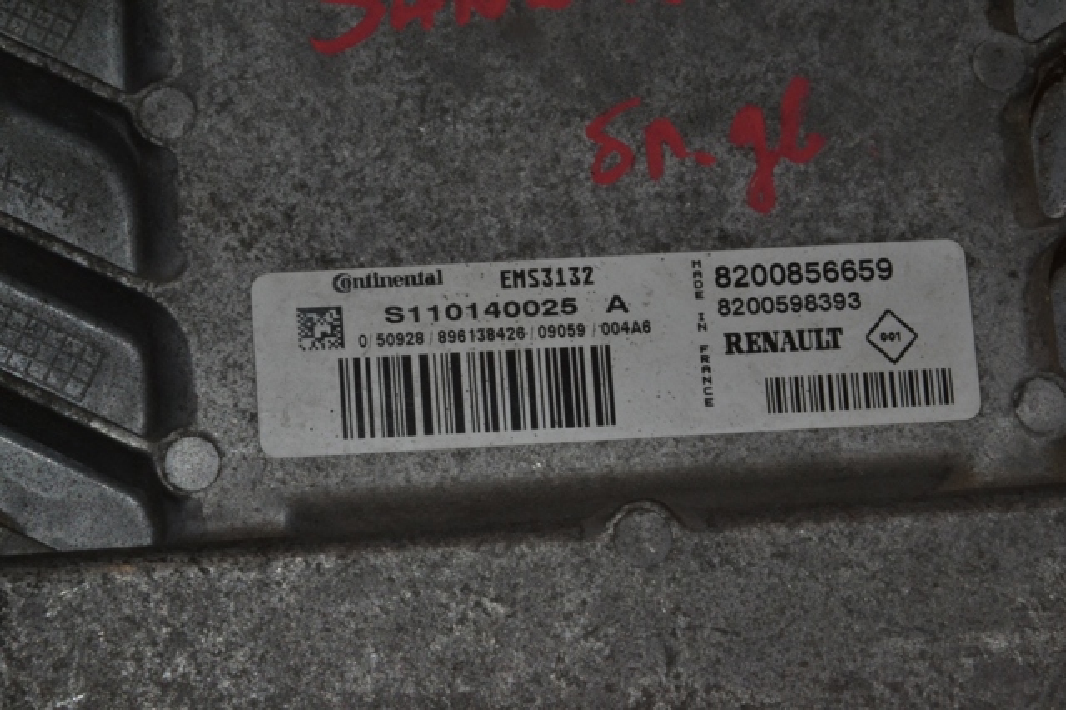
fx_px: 4084
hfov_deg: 14.9
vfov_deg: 9.9
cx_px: 533
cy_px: 355
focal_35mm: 138
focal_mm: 92
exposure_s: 1/60
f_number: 32
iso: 800
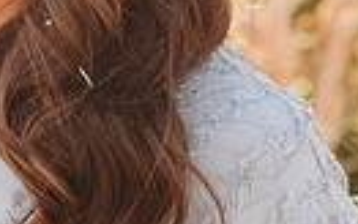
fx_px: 820
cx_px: -3
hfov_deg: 23.6
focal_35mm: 84
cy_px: -55
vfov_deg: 15.0
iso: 100
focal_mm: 24
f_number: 2.5
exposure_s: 1/640
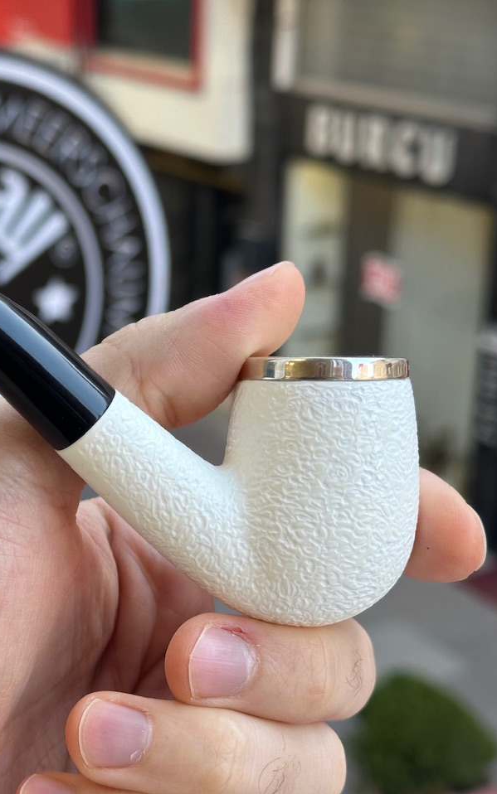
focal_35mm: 68
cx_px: 42
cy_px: 397
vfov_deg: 30.2
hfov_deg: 18.8
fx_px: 1473
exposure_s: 1/170
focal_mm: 6.86
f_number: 1.78
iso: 64
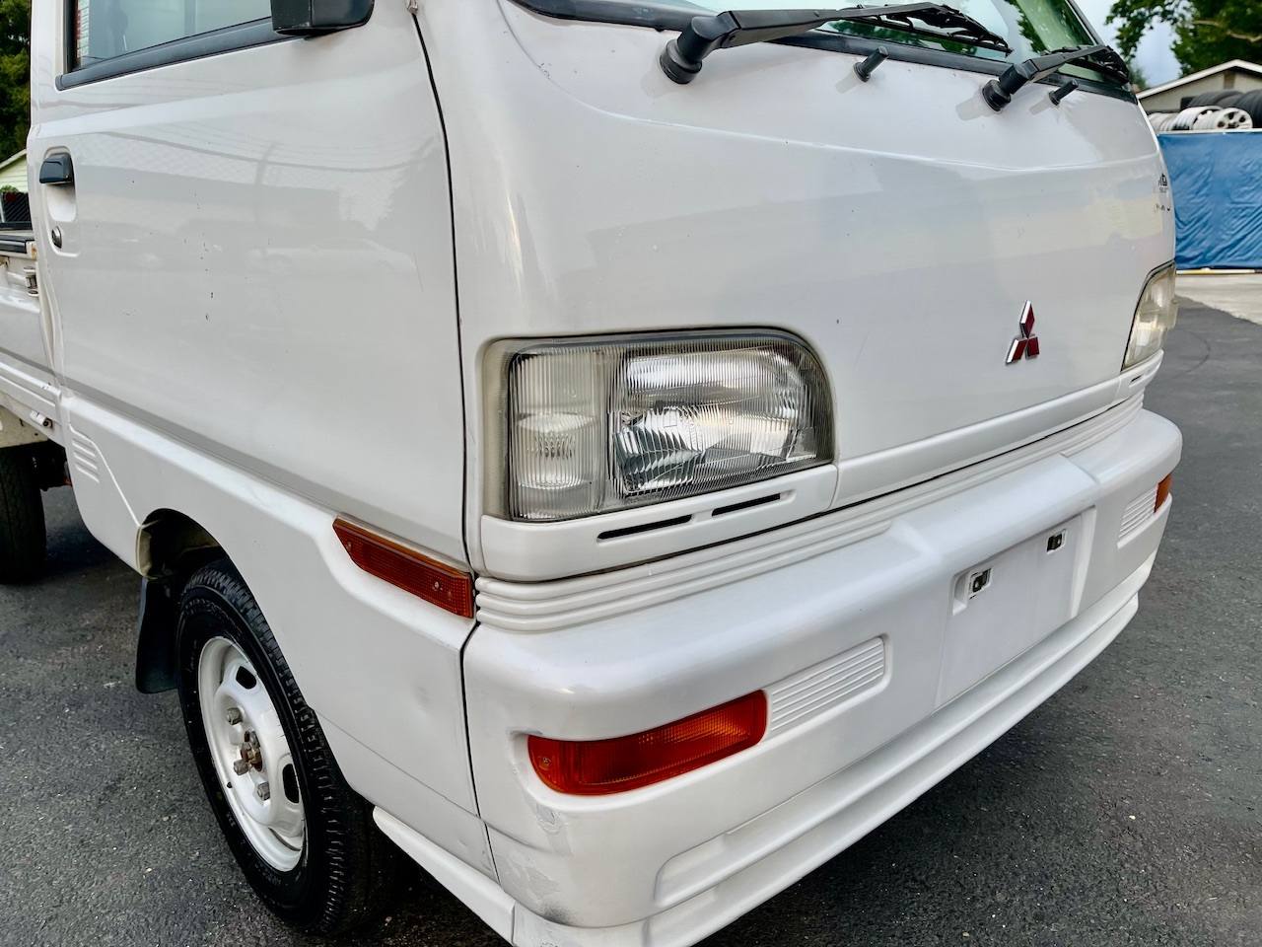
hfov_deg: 69.4
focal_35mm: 25
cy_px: 474
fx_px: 911
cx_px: 631
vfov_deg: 54.9
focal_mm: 5.1
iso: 32
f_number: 1.6
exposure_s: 1/1739
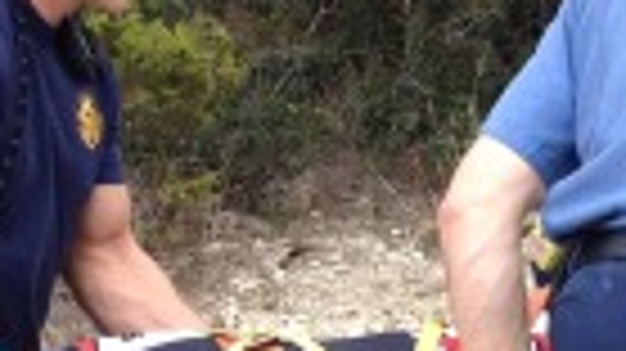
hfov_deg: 12.3
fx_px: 2903
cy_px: 320
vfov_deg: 6.9
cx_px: 266
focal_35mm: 175
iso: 50
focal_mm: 4.28
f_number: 2.4
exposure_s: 1/468
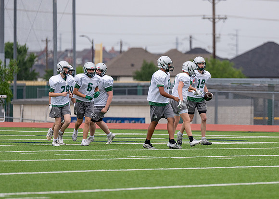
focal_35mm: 335
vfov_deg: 4.3
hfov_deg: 6.0
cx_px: 194
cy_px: 103
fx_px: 2653
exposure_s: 1/3200
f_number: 2.8
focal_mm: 200
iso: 200
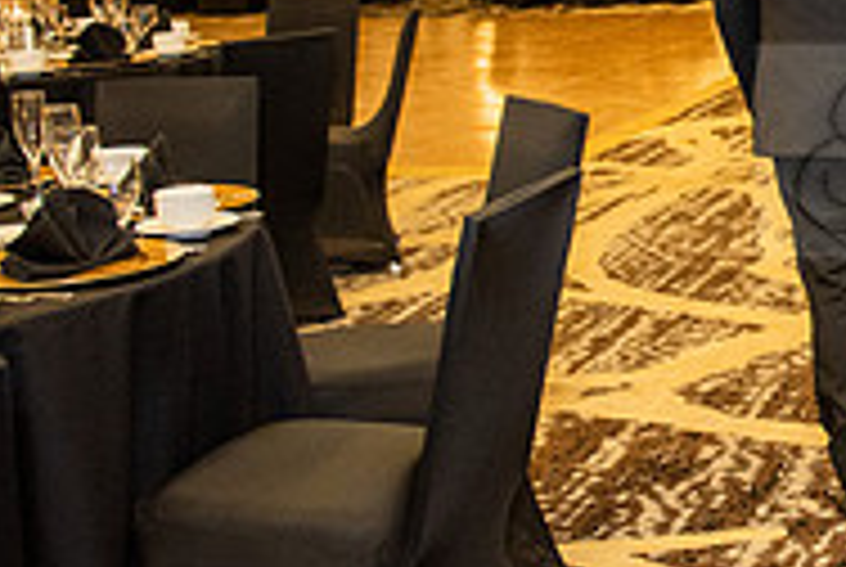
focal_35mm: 74
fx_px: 1742
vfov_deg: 18.4
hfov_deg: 23.6
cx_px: 1148
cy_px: 151
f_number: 2.8
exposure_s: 1/125
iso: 1600
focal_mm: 24
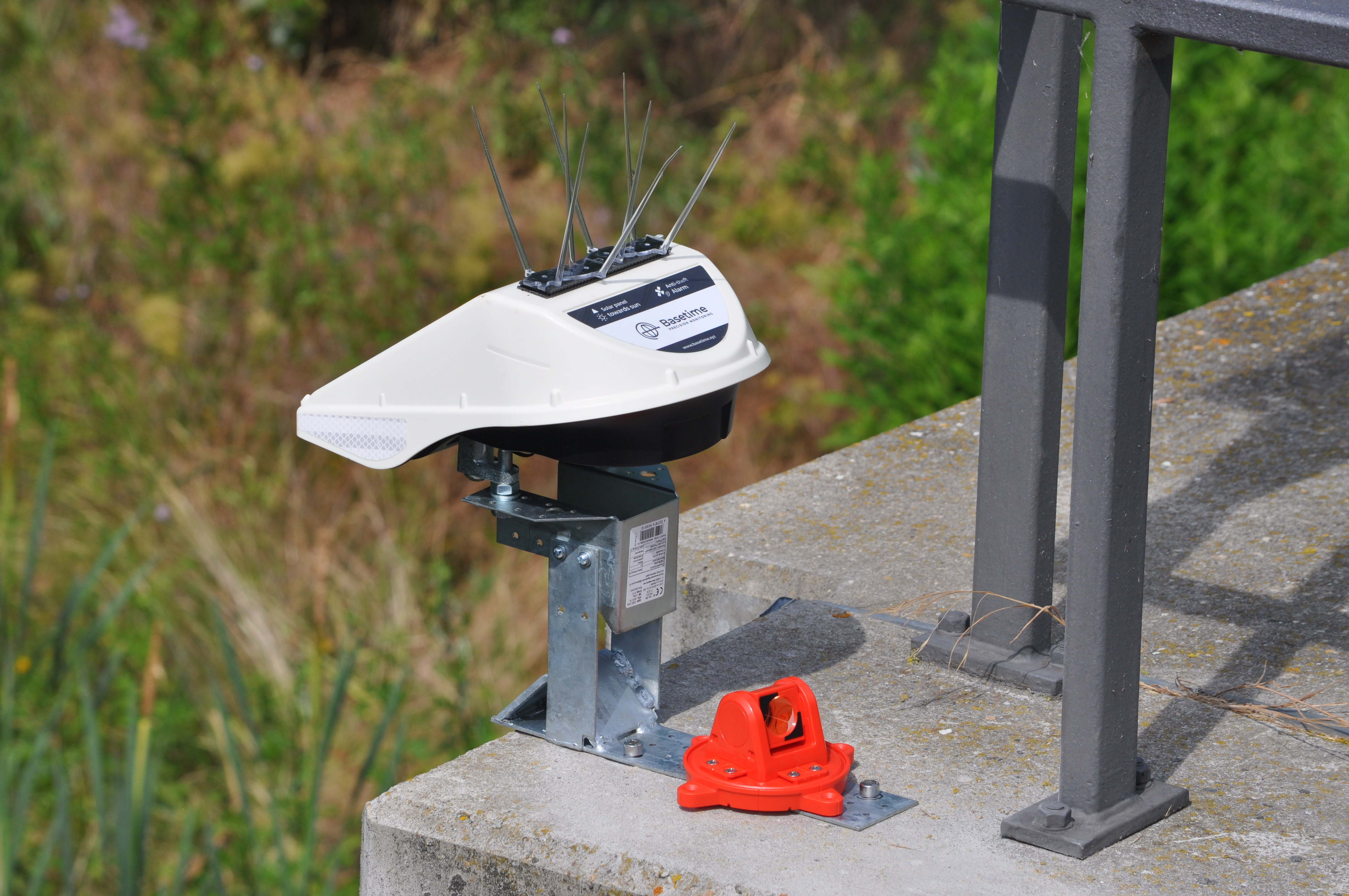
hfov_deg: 11.4
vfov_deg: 7.6
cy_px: 448
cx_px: 674
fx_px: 6737
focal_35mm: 180
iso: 200
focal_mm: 120
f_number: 11
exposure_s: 1/500
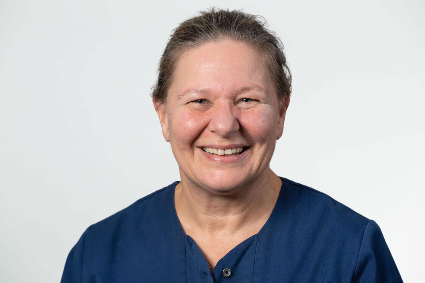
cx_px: 212
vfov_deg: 10.2
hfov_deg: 15.2
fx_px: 1594
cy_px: 142
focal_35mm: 135
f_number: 11
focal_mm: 135
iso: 400
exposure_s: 1/200
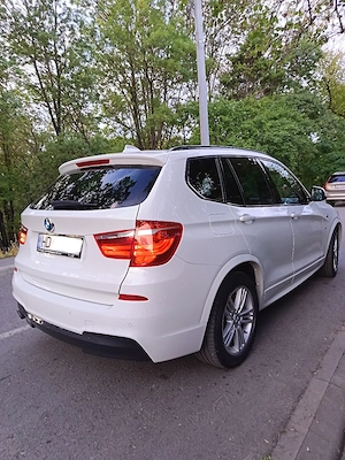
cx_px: 172
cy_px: 230
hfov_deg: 56.8
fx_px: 319
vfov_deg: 71.6
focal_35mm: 24
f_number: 1.75
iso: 500
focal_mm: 5.25
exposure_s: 1/50
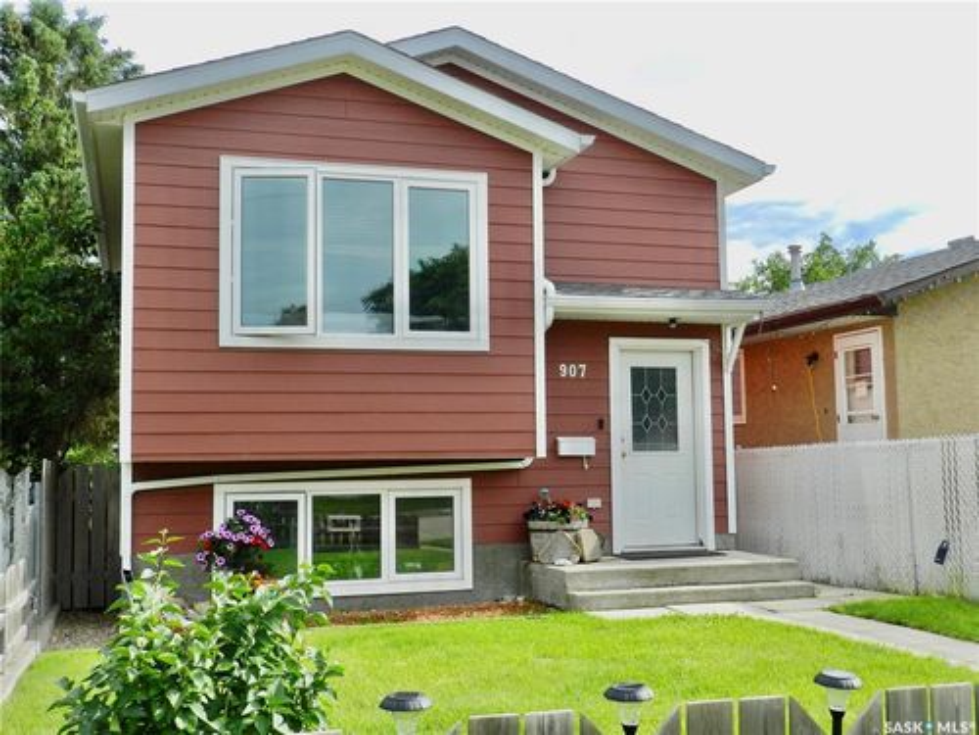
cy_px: 368
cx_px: 490
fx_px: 1075
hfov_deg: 49.0
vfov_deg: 37.7
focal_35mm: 38
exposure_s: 1/800
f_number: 4
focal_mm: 6.7
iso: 160
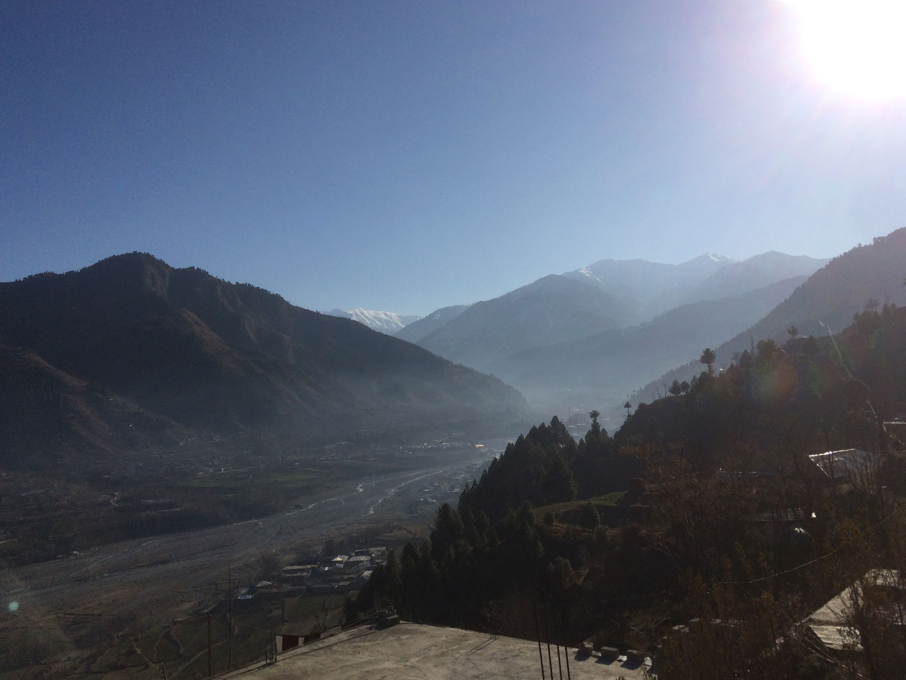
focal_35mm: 30
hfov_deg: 60.0
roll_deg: +1.8
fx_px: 785
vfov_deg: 46.8
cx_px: 455
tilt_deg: +3.9
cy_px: 343
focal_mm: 4.15
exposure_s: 1/6849
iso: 32
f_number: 2.2
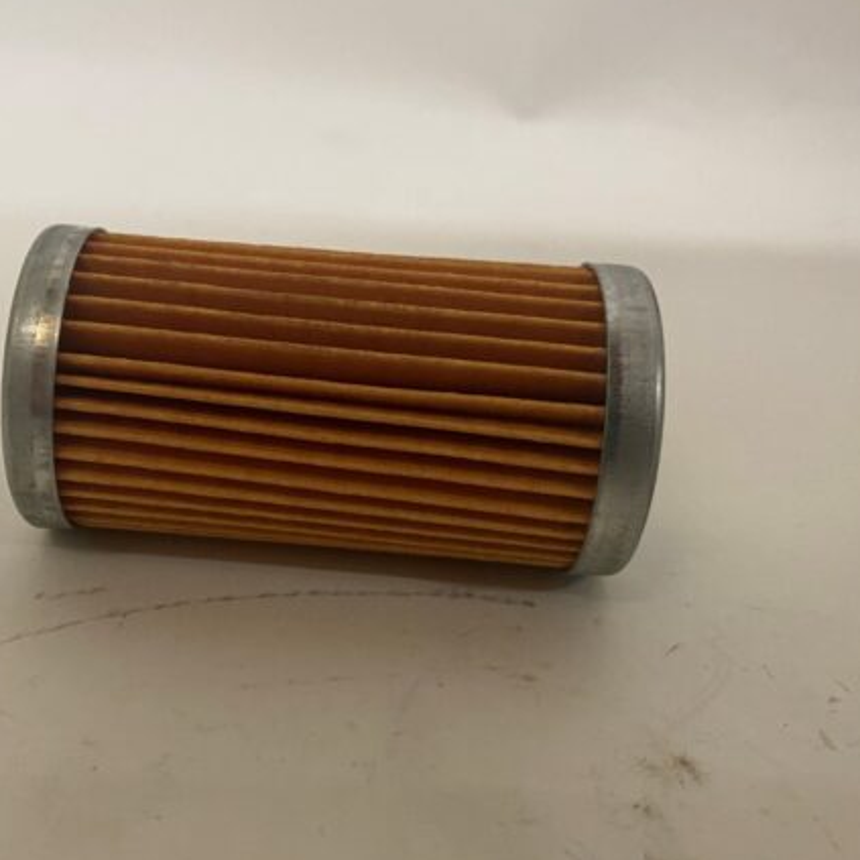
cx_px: 268
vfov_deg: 43.9
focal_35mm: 38
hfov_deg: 43.1
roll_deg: -2.2
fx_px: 1068
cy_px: 444
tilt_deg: -30.8
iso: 200
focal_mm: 4.25
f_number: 1.8
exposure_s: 1/50
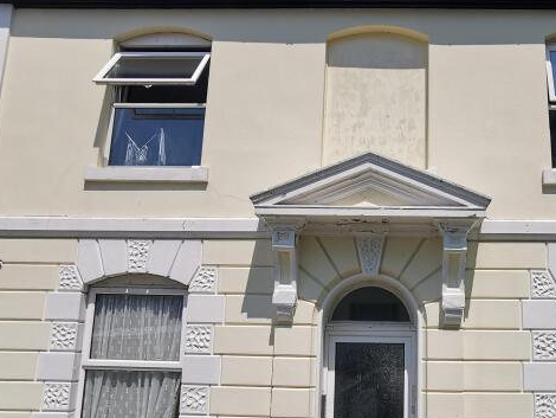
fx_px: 595
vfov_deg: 38.6
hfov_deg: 49.1
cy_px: 242
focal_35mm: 37
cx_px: 381
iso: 50
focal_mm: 2.26
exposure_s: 1/2024
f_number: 2.2
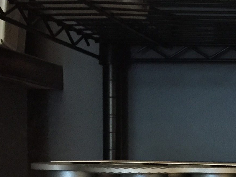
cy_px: 191
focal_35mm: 108
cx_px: 416
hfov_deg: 15.7
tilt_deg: -1.3
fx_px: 736
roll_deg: -0.5
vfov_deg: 13.5
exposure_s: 1/24
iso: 250
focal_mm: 4.15
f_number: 2.2
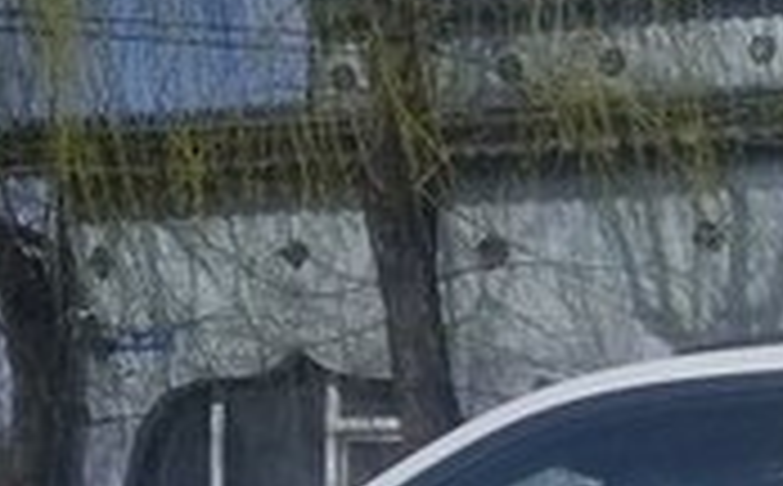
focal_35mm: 125
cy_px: 1006
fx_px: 2662
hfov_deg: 16.2
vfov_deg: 9.6
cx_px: 860
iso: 50
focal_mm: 3.3
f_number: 2.2
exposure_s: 1/3077
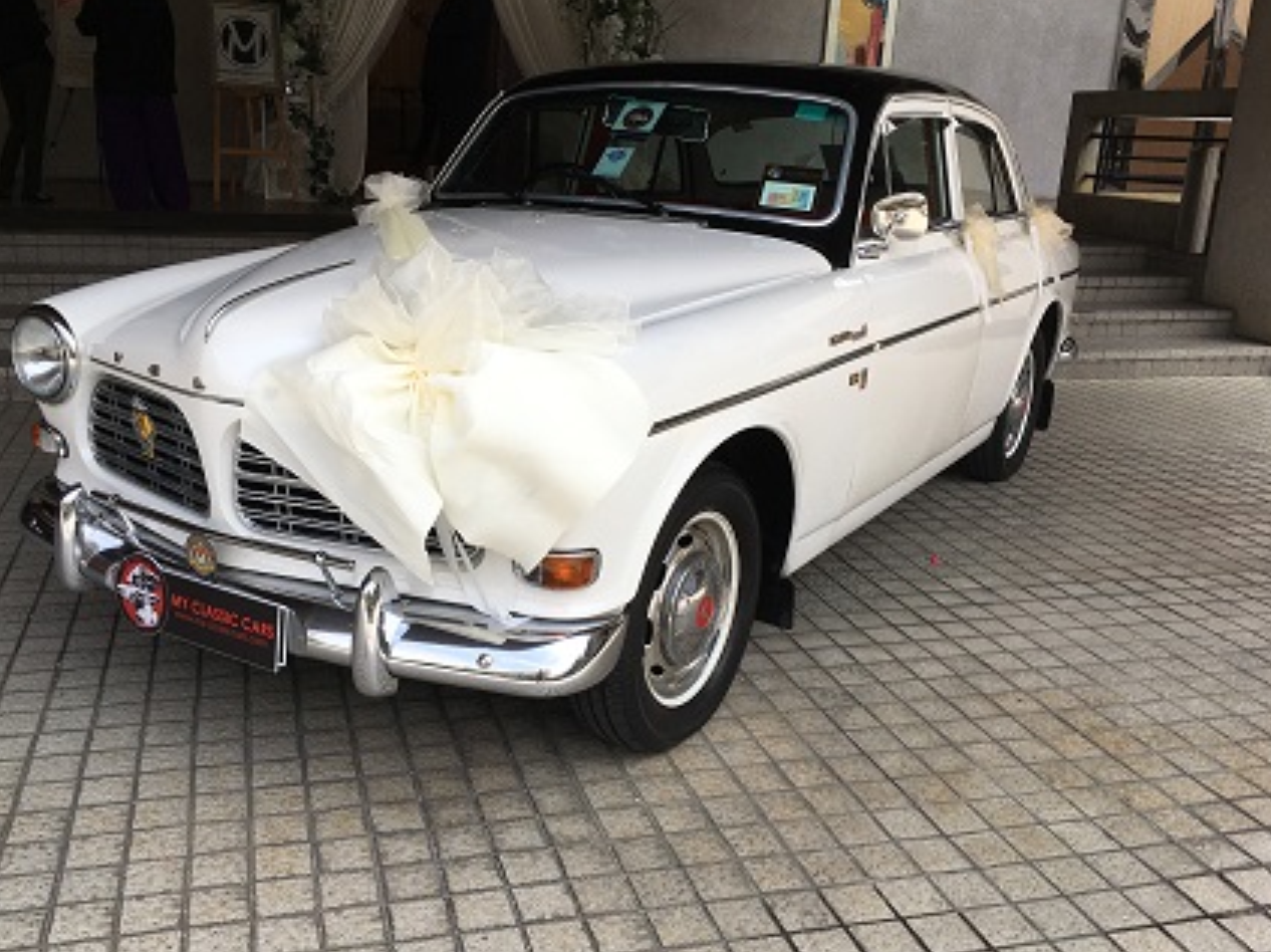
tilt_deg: -15.7
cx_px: 563
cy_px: 464
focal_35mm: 33
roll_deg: -1.3
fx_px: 1211
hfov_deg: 55.2
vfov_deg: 42.9
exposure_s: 1/754
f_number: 2.2
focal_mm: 4.15
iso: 25
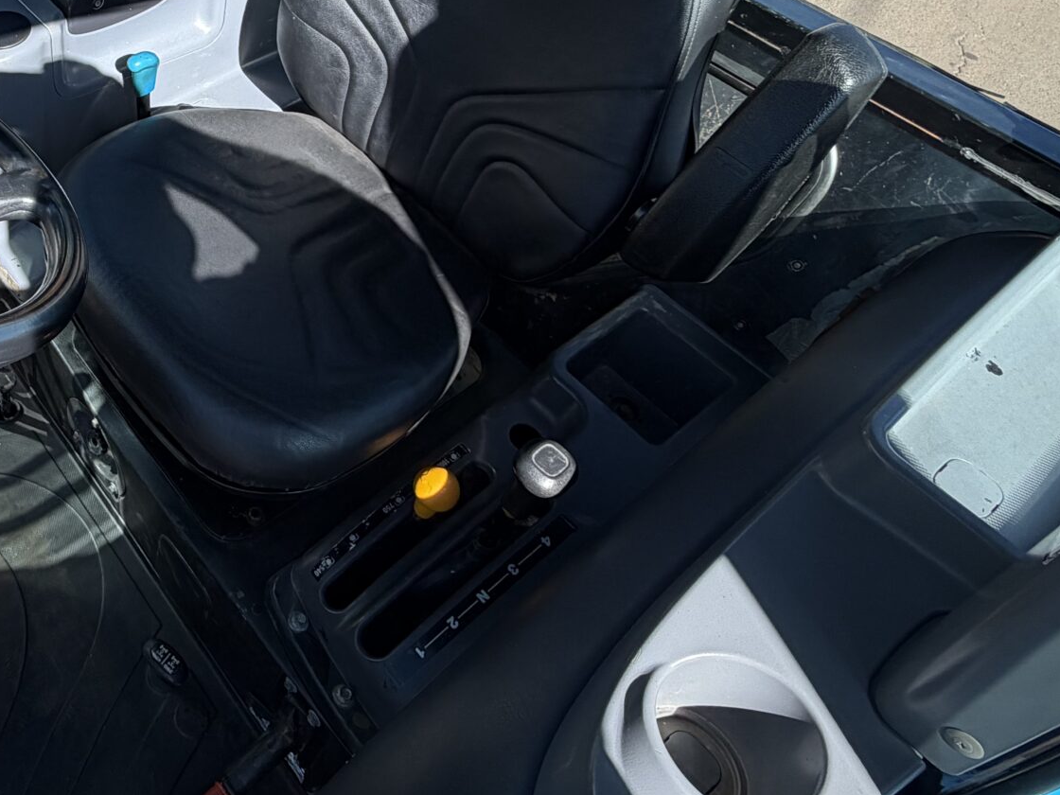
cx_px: 110
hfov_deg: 50.5
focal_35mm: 32
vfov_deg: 42.2
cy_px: 162
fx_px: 980
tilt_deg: -48.2
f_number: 2.2
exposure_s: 1/502
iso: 50
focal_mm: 2.22
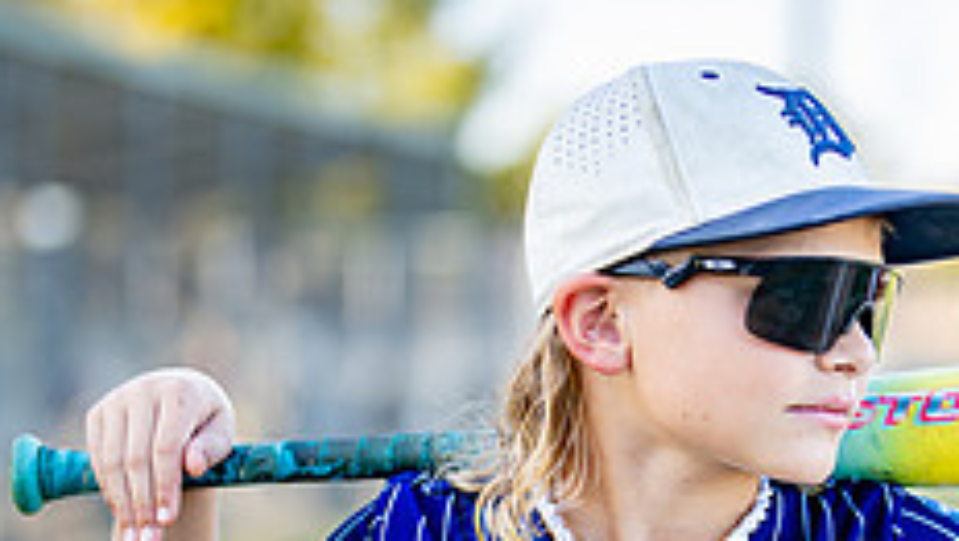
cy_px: 590
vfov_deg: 7.9
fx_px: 3894
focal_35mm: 153
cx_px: 772
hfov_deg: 14.0
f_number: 1.2
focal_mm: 50
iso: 100
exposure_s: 1/1250
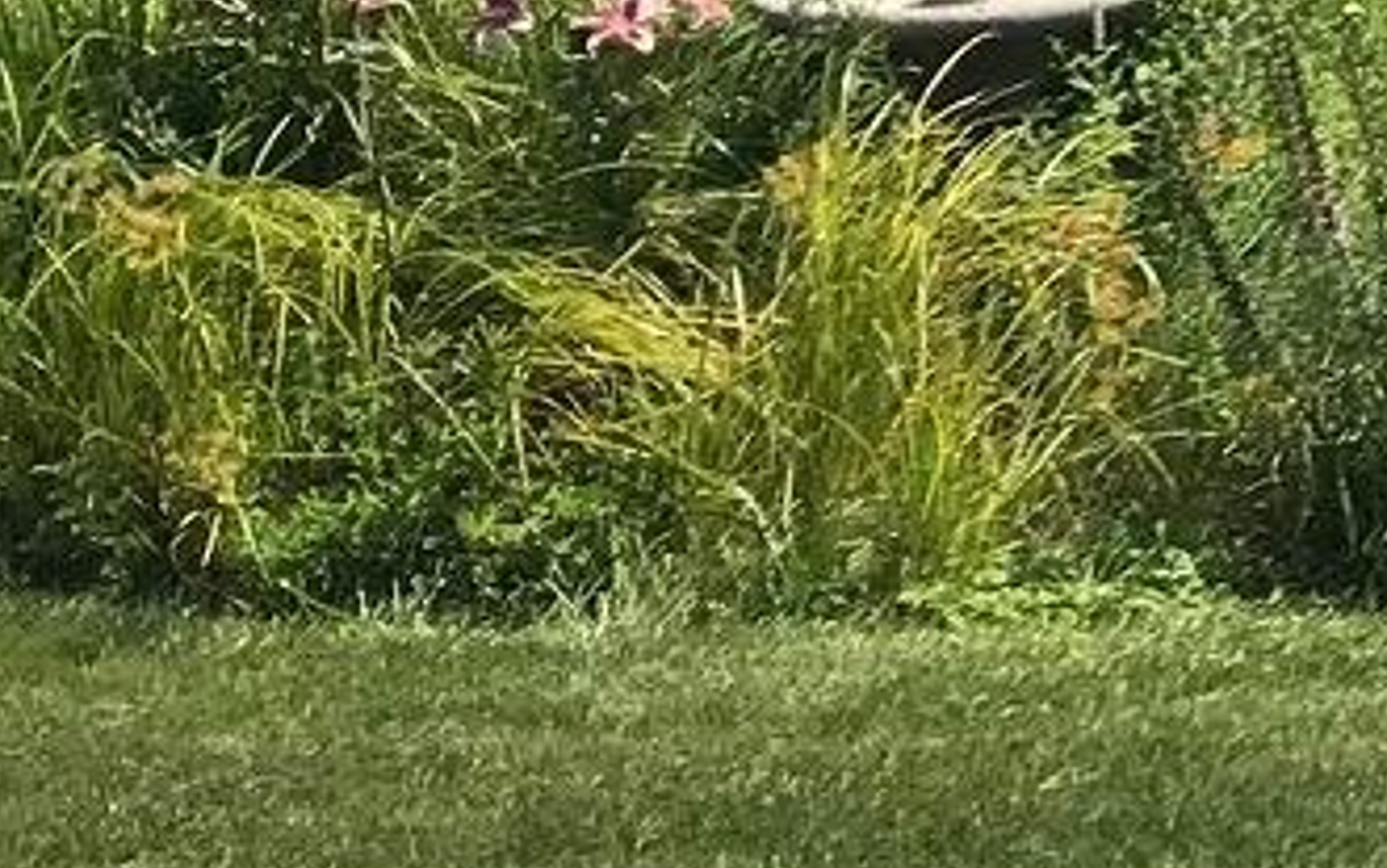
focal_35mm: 181
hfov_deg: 10.1
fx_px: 6843
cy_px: -193
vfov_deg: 7.2
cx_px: 3281
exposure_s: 1/2128
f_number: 1.8
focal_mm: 3.99
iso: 20
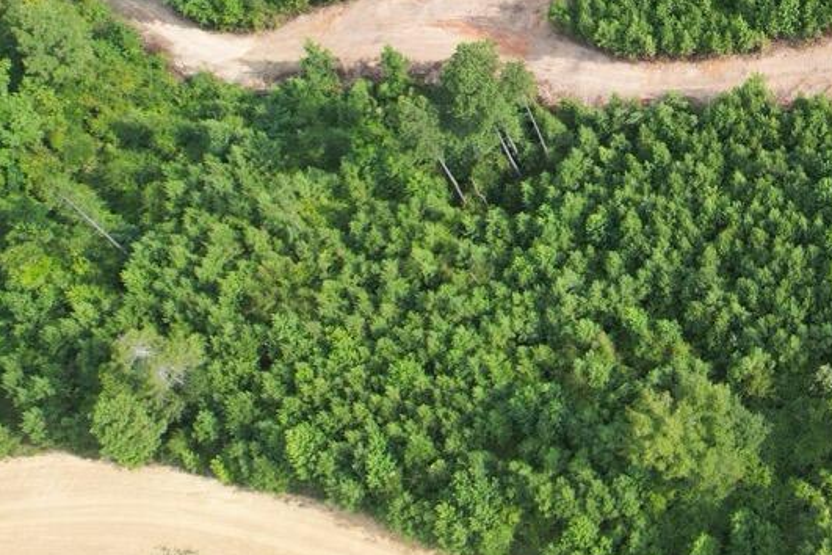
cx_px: 901
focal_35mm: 53
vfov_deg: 24.7
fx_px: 1225
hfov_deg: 33.1
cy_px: 38
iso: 130
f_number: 2.8
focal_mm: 8.38
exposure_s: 1/800
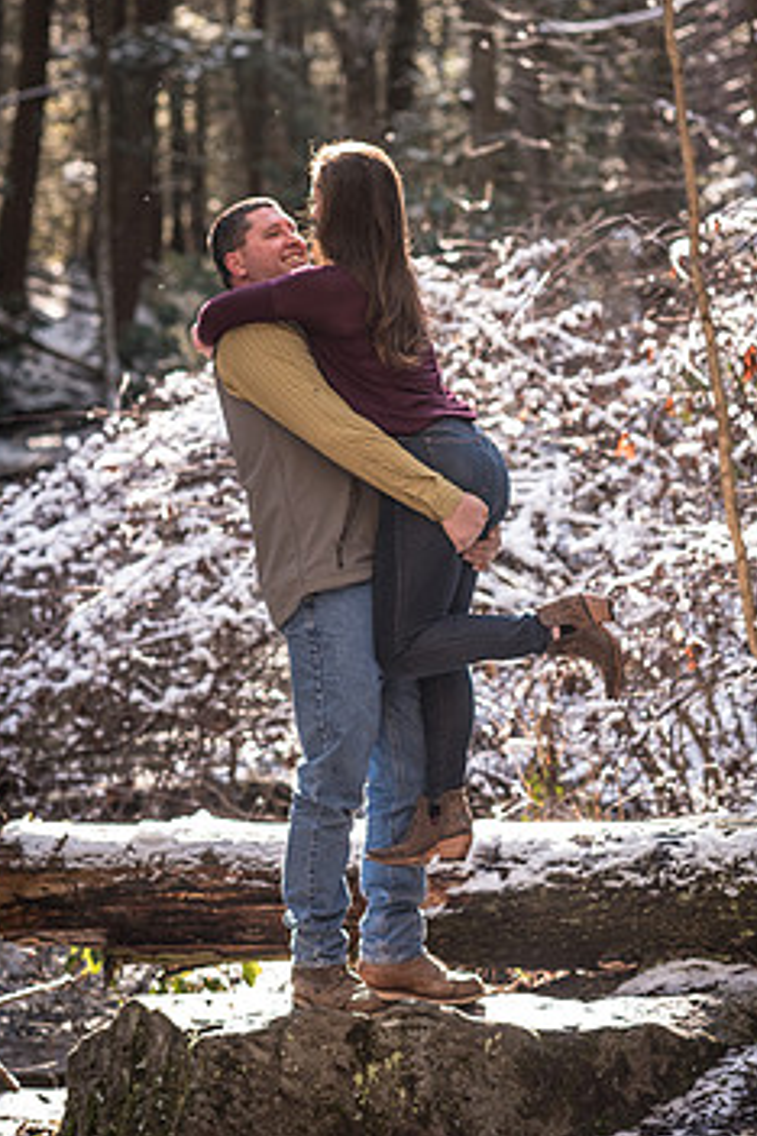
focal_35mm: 109
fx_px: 3438
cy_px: 476
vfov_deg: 18.7
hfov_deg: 12.6
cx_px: 411
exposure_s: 1/400
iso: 800
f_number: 3.2
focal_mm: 85
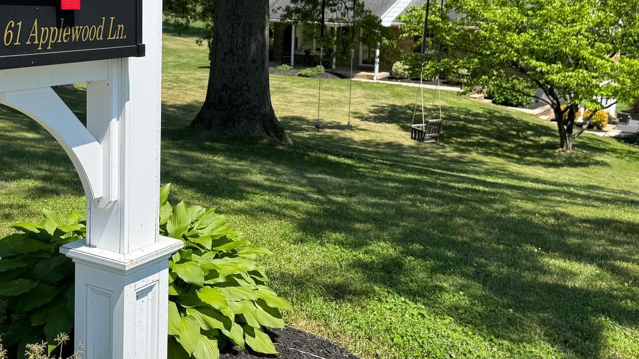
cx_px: 249
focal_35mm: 48
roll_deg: -1.4
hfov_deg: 42.6
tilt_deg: -9.6
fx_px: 813
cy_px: 101
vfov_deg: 24.7
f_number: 1.78
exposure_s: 1/2833
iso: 80
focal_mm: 6.76
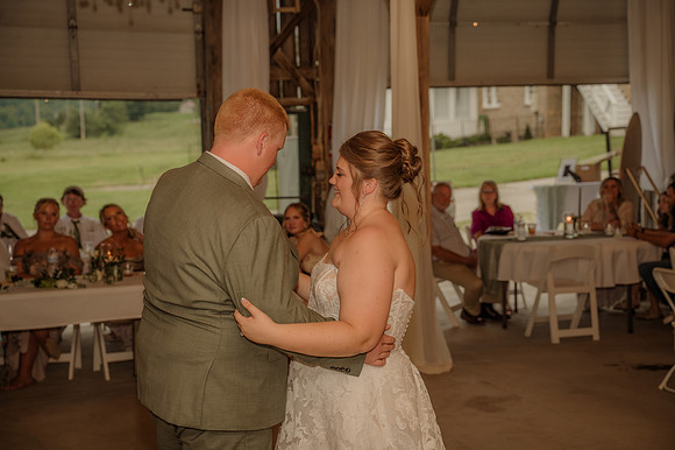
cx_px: 338
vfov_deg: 20.6
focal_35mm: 66
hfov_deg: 30.5
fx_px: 1237
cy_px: 225
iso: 320
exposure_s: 1/200
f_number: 4
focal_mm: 66
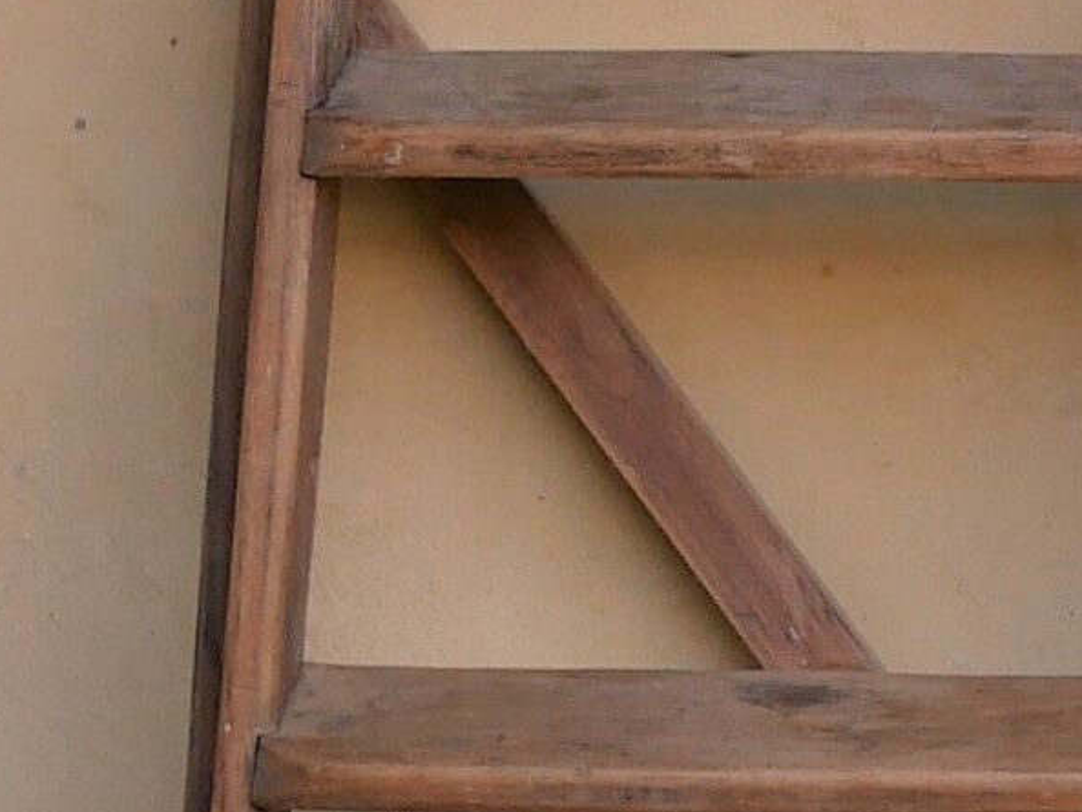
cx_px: 1888
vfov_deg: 4.8
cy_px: 0
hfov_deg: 6.3
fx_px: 9692
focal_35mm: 310
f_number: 3.2
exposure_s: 1/400
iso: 200
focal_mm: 20
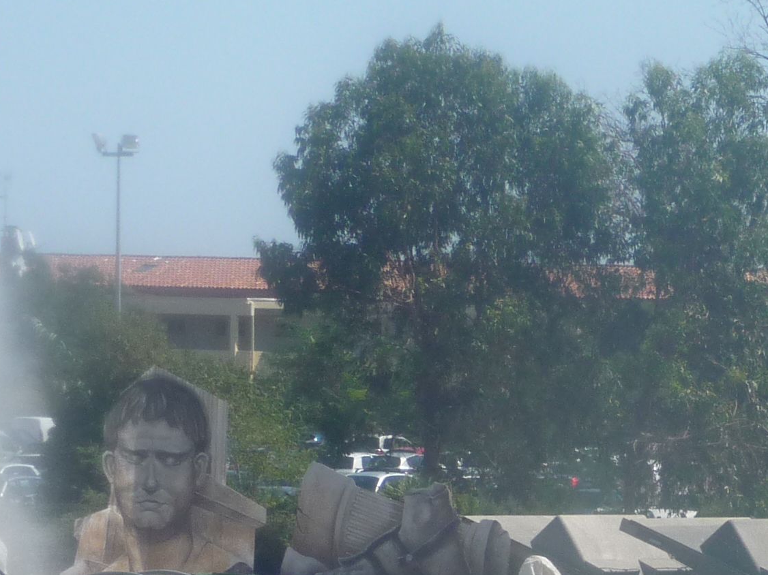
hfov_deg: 8.9
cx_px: 831
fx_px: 4902
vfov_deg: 6.7
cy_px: 638
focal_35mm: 221
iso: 100
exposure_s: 1/640
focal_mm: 12.2
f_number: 4.6
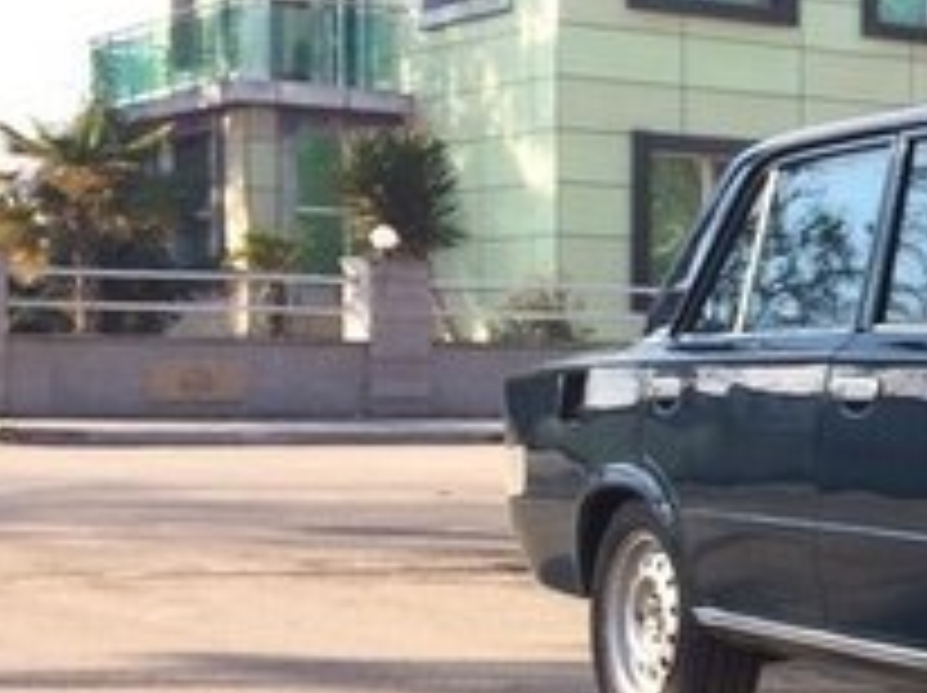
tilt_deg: -1.6
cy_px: 439
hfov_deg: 18.6
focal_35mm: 93
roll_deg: -0.7
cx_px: 1408
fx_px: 2488
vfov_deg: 15.8
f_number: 2.2
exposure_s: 1/604
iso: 32
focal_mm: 4.15
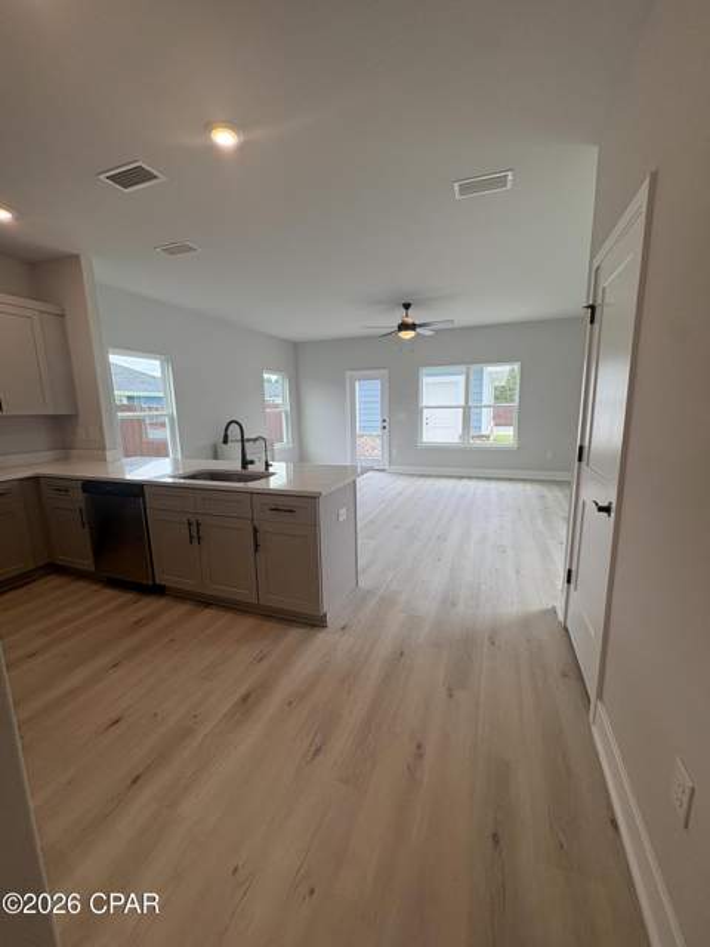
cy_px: 474
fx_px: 383
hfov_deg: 85.7
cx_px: 355
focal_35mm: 14
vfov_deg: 102.1
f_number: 2.2
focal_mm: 2.22
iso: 40
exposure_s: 1/120
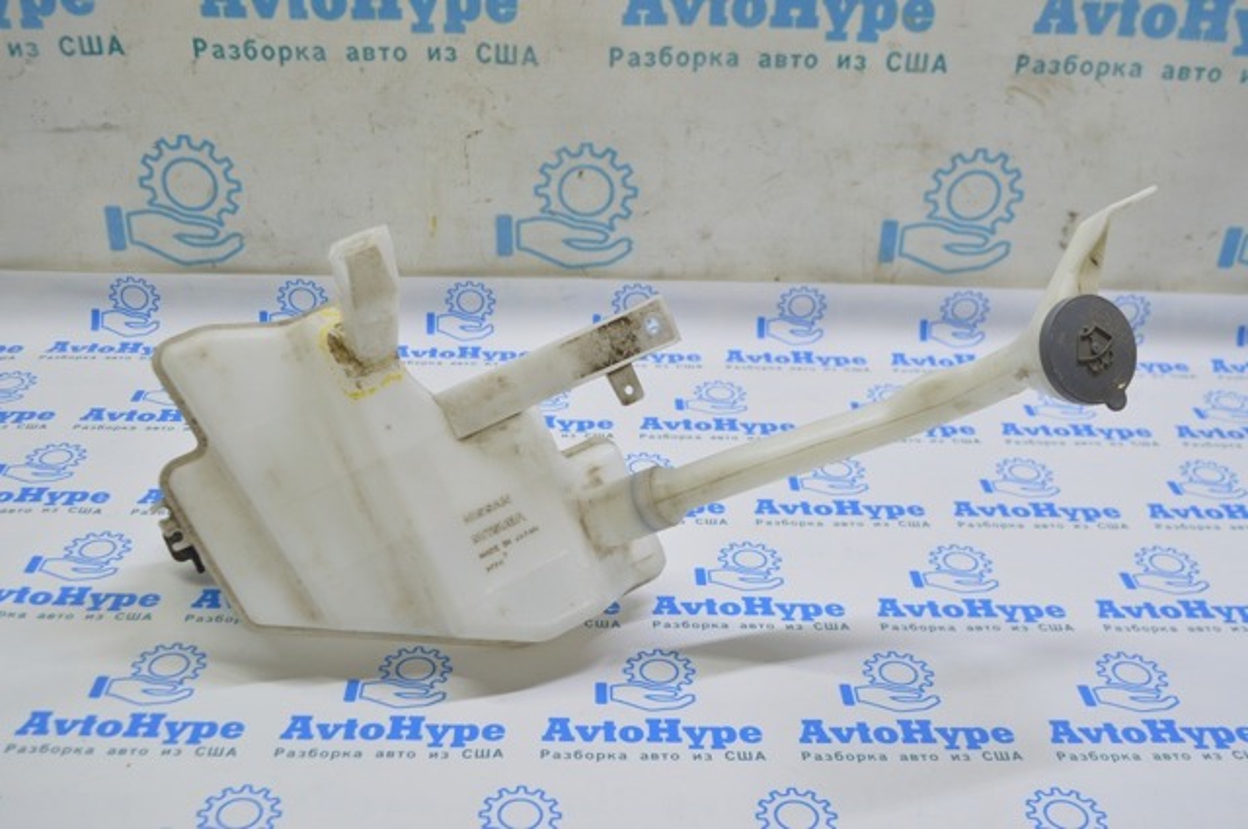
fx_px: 1402
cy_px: 414
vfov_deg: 32.9
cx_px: 624
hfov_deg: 48.0
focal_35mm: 40
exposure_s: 1/30
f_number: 5.6
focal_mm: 27
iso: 400
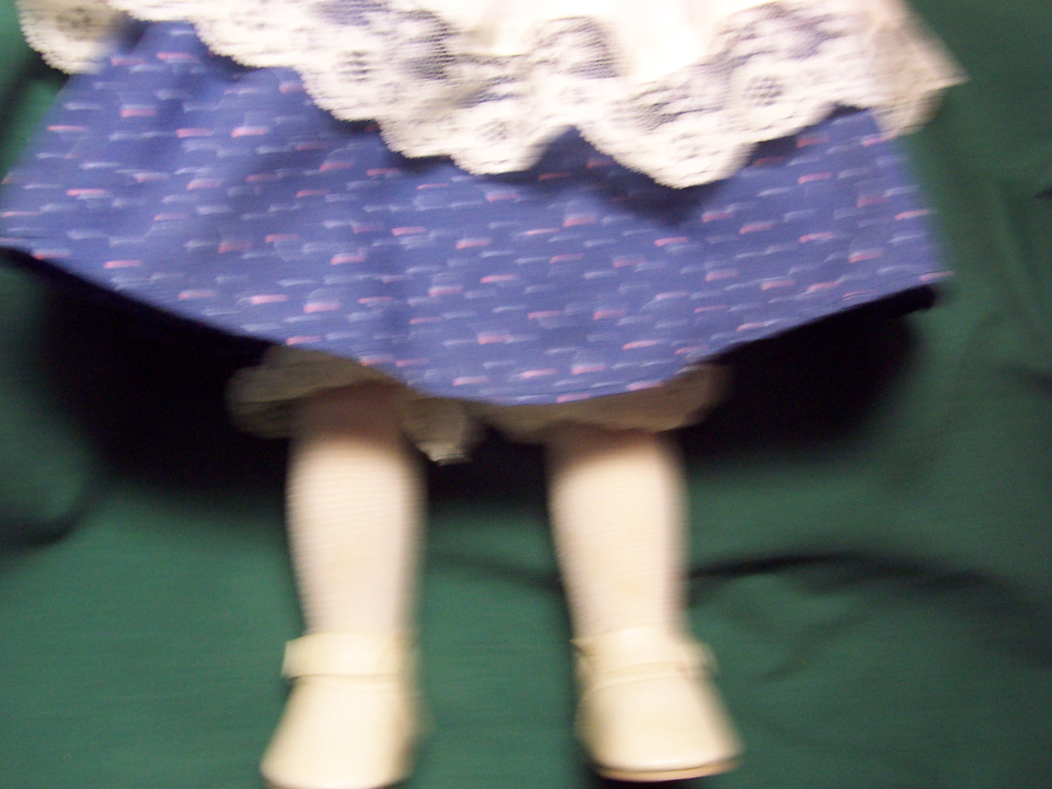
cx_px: 526
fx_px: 1124
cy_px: 394
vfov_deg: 38.7
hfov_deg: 50.1
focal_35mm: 37
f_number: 2.8
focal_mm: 5.6
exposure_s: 1/15
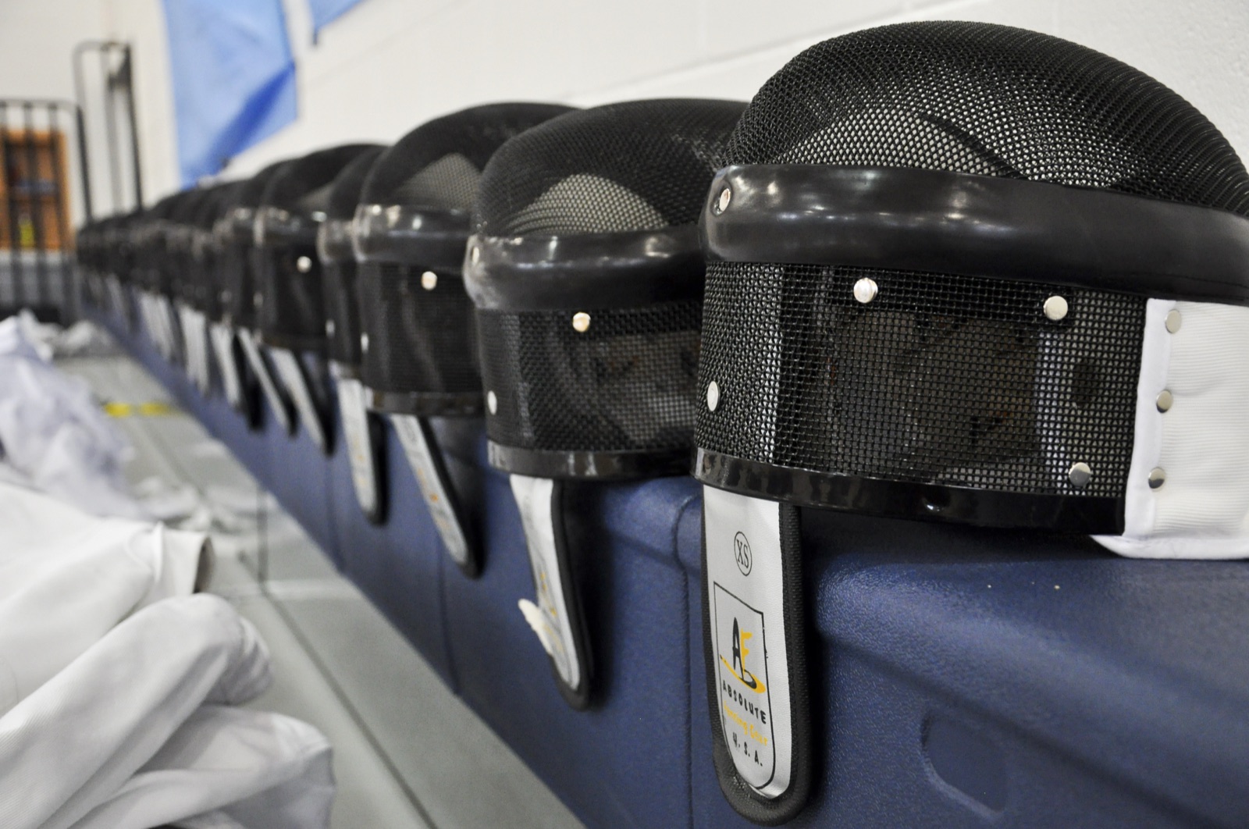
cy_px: 414
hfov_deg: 43.7
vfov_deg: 29.8
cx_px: 624
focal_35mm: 45
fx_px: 1559
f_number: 4.2
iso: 1250
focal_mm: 30
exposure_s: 1/100
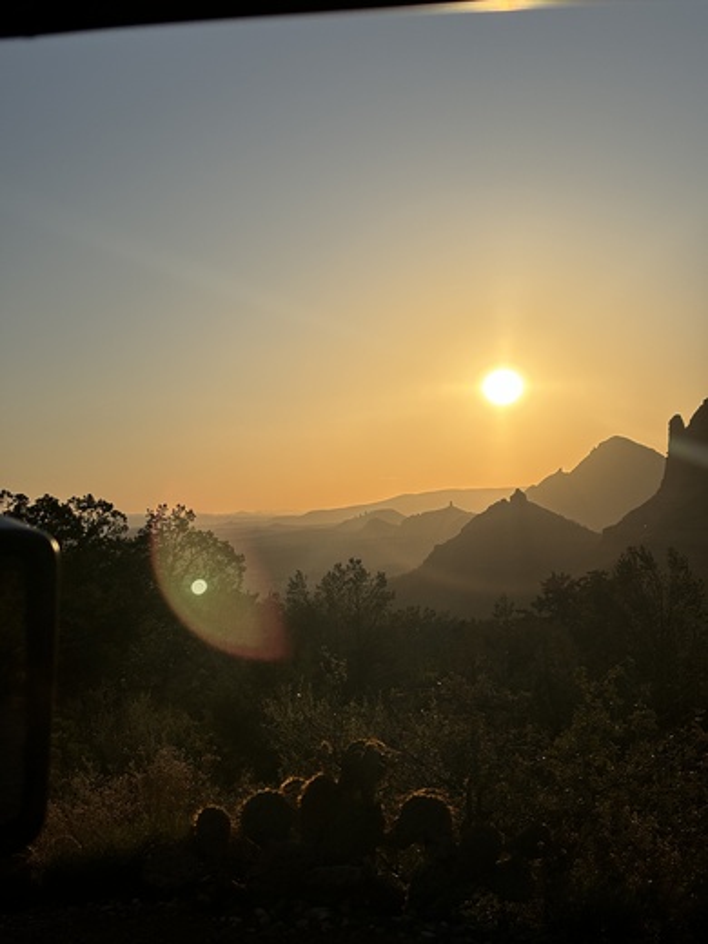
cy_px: 472
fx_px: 1418
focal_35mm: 52
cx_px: 354
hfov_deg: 28.0
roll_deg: +0.9
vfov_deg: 36.8
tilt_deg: +2.6
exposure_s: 1/7692
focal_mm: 5.96
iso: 25
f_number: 1.6
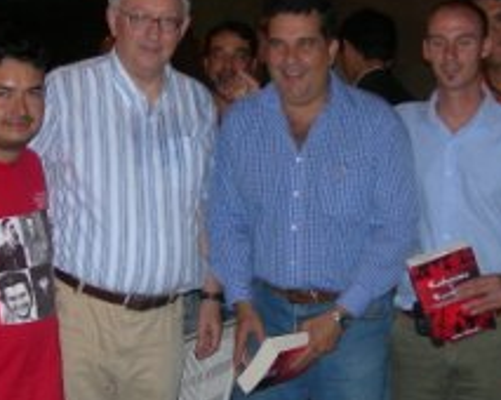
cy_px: 172
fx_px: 1155
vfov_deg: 19.6
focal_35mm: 78
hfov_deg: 24.4
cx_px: 195
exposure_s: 1/60.1
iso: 149
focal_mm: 7.8
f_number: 2.8
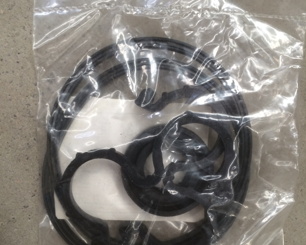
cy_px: 137
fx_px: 344
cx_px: 154
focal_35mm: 38
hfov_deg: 47.9
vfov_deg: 39.1
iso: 64
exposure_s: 1/30
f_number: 2.2
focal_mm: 4.15
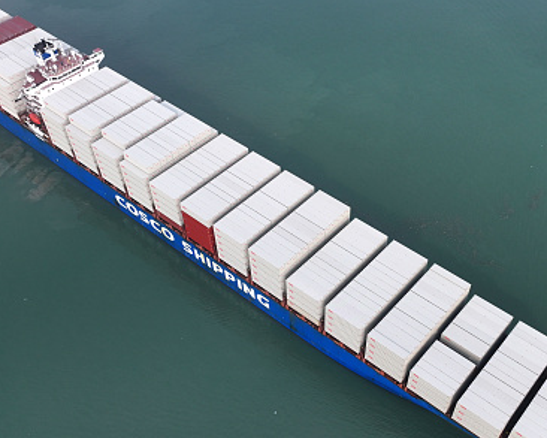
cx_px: 326
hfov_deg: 47.7
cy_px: 280
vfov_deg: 38.9
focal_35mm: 38
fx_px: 615
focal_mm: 12.29
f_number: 2.8
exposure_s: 1/800
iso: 110
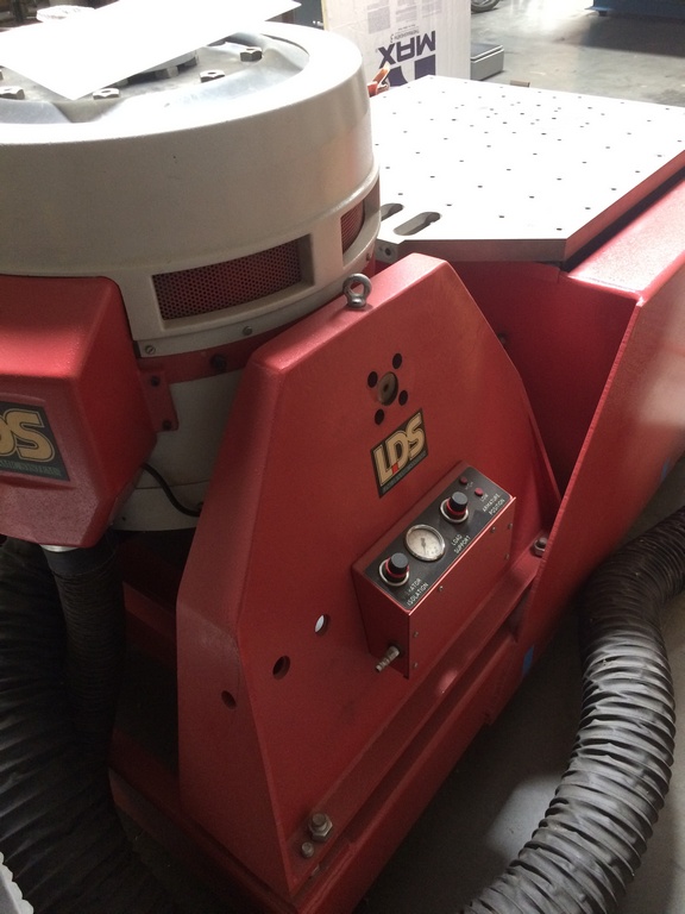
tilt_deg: -39.8
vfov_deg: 61.7
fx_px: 765
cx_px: 342
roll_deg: +3.3
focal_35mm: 29
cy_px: 457
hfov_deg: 48.2
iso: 200
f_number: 2.2
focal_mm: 4.15
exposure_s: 1/30
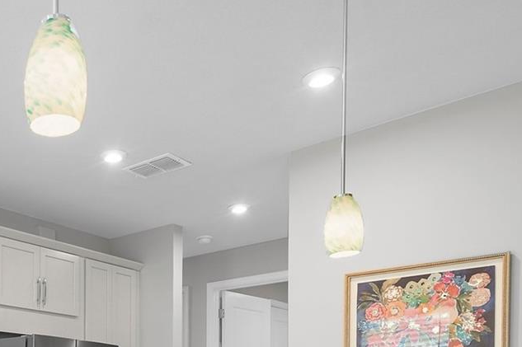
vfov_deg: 27.5
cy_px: 412
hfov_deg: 39.8
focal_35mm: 43
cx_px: -4
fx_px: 623
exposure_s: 1/10
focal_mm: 17
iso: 400
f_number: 8
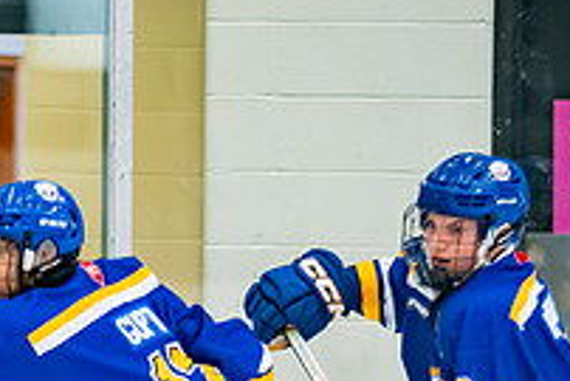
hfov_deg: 2.9
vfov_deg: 2.0
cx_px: 249
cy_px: 567
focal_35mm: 702
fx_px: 11123
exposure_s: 1/640
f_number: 2.8
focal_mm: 165
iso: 2500
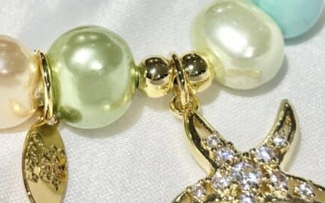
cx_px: 121
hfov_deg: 16.2
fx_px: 1142
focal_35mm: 129
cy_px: 30
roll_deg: +7.6
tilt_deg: -34.4
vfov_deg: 10.1
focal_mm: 5.96
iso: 32
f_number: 1.6
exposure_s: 1/394
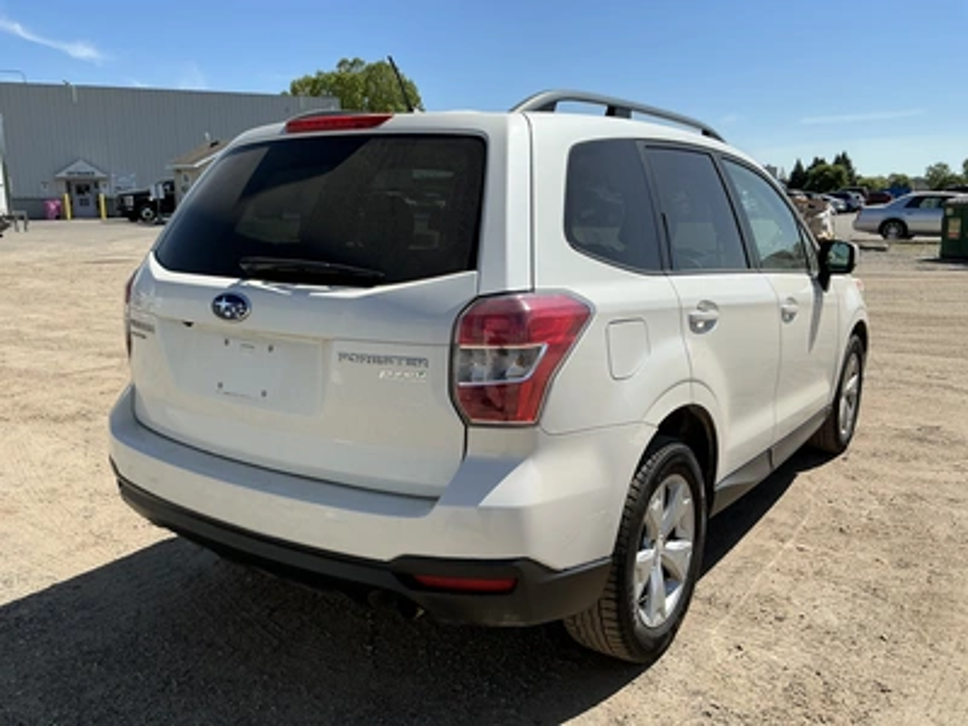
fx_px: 783
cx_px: 484
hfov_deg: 63.4
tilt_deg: -10.5
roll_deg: +1.2
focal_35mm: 28
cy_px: 363
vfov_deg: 49.7
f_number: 1.8
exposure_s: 1/2427
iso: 25
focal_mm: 3
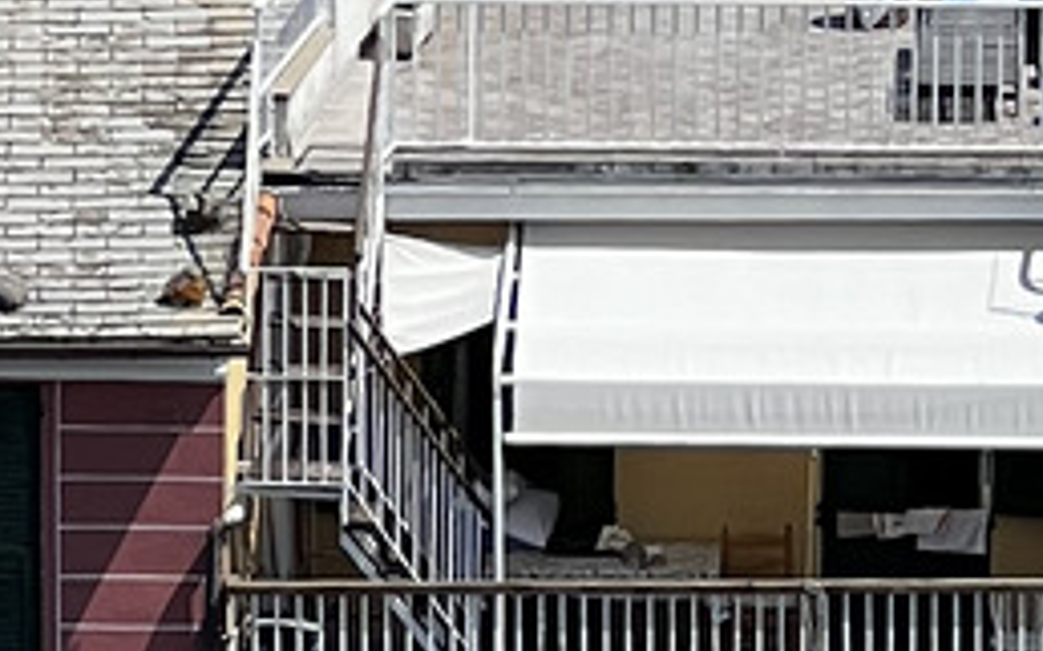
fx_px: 14405
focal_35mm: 507
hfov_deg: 4.1
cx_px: 396
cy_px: 307
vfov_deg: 2.6
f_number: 2.8
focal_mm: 9
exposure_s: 1/657
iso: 32
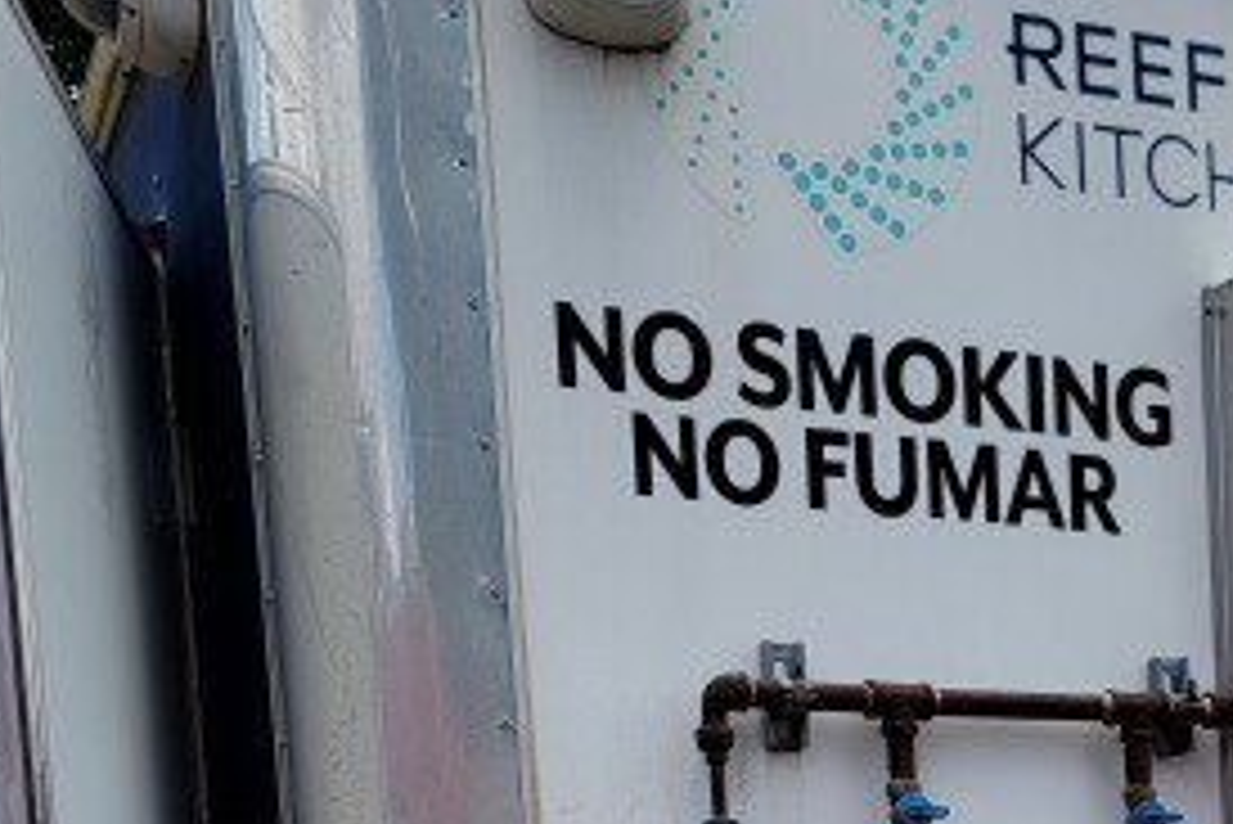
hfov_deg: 26.2
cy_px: 1322
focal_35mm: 74
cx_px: 1156
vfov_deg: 16.4
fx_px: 2536
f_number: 1.8
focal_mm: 6.7
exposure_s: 1/697
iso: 16
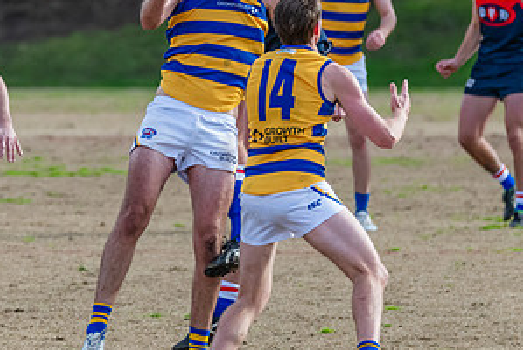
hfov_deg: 2.5
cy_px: -23
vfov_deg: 1.7
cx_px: 307
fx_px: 11764
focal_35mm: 809
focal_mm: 350
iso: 1600
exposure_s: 1/1600
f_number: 6
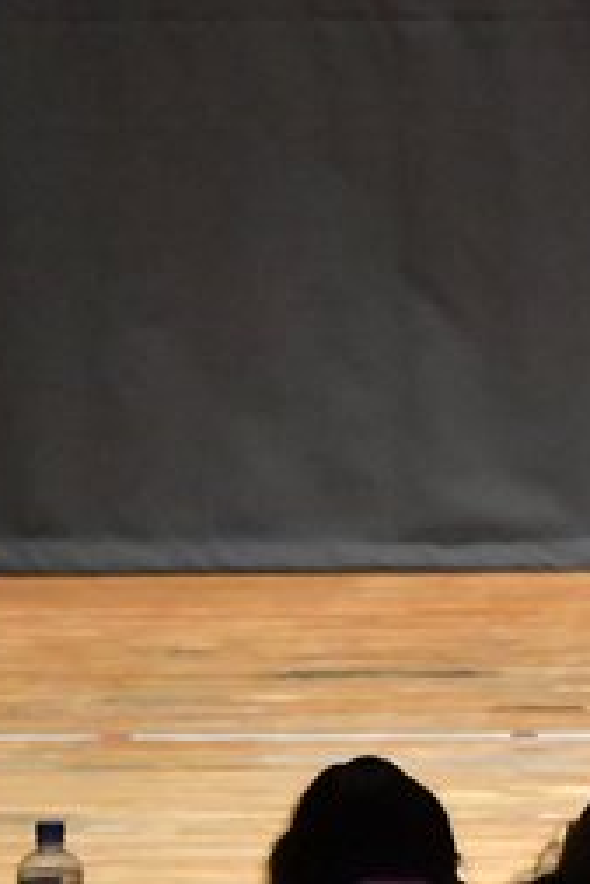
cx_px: 913
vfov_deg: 2.6
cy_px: 280
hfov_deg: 1.8
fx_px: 19147
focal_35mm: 780
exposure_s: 1/400
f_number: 5.6
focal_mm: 170
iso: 16000
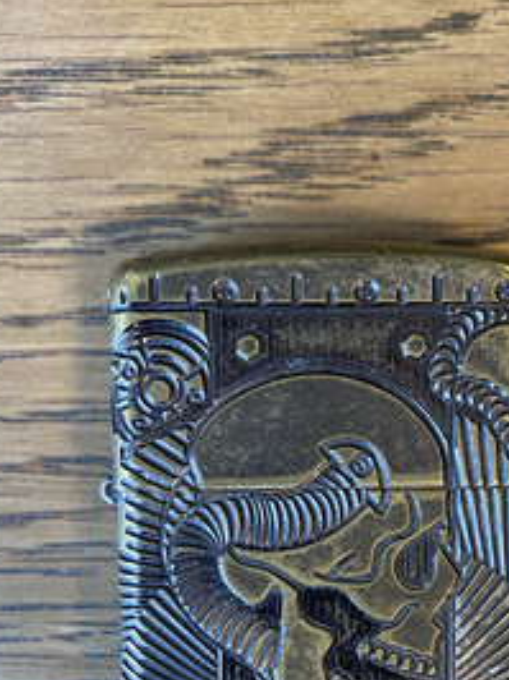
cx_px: 318
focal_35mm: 47
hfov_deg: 30.7
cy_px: 570
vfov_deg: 38.5
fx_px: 923
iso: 200
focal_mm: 4.25
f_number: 1.8
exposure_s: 1/50
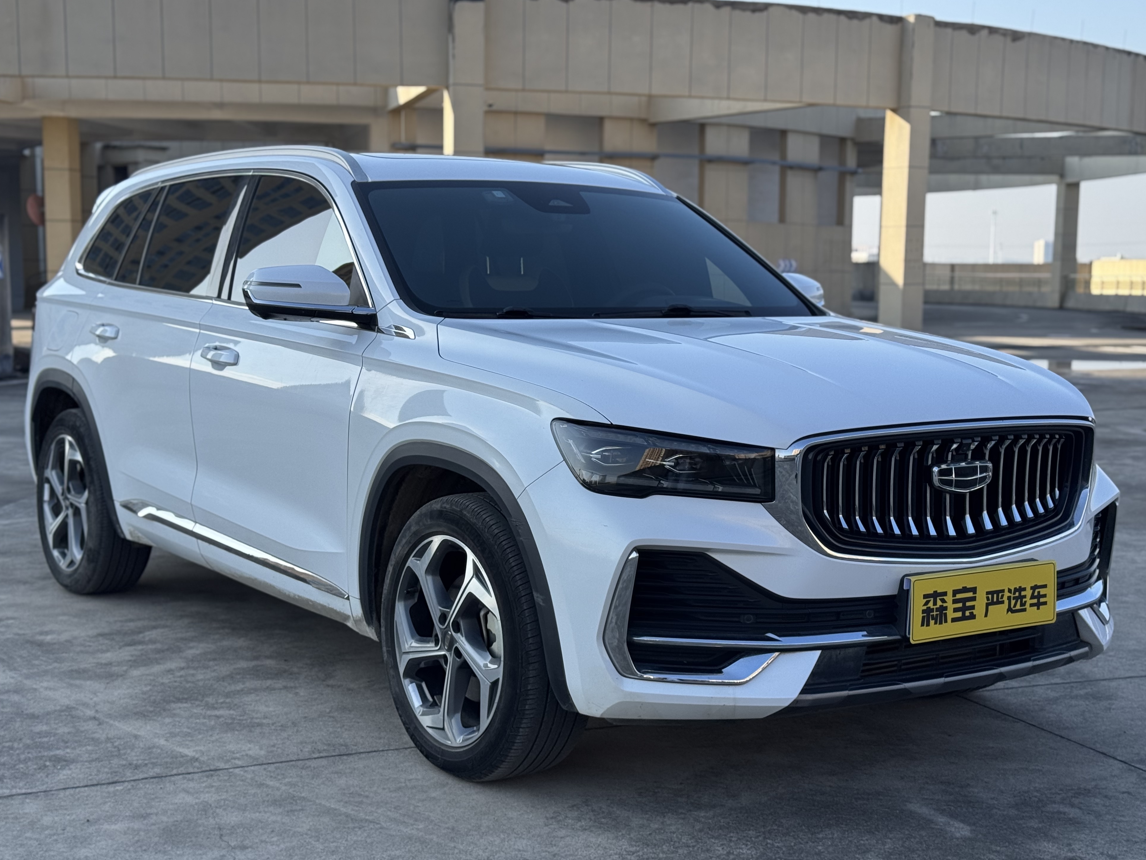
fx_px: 1655
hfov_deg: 38.2
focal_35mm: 50
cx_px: 550
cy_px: 435
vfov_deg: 29.1
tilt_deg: -5.7
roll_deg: -0.2
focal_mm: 6.76
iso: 64
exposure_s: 1/2331
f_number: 1.78
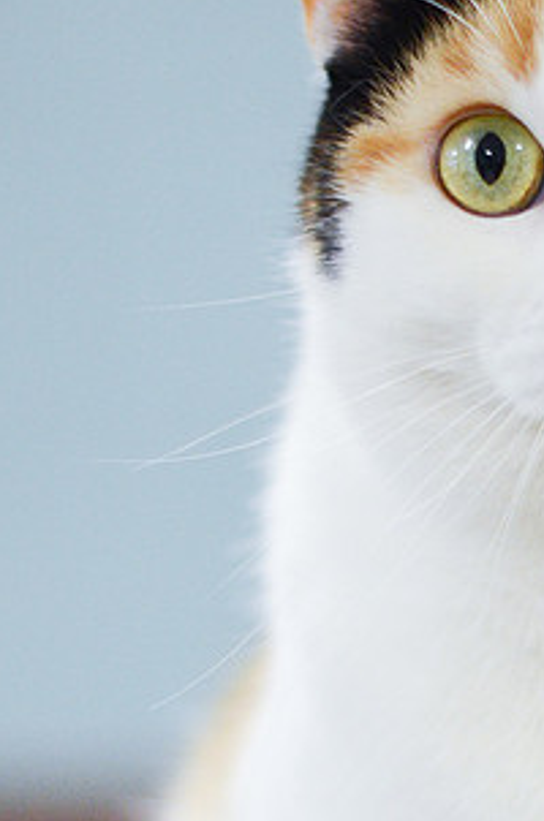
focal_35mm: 211
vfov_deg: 9.7
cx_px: 624
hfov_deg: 6.4
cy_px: 737
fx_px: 4804
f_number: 1.8
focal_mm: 50
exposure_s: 1/400
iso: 1000
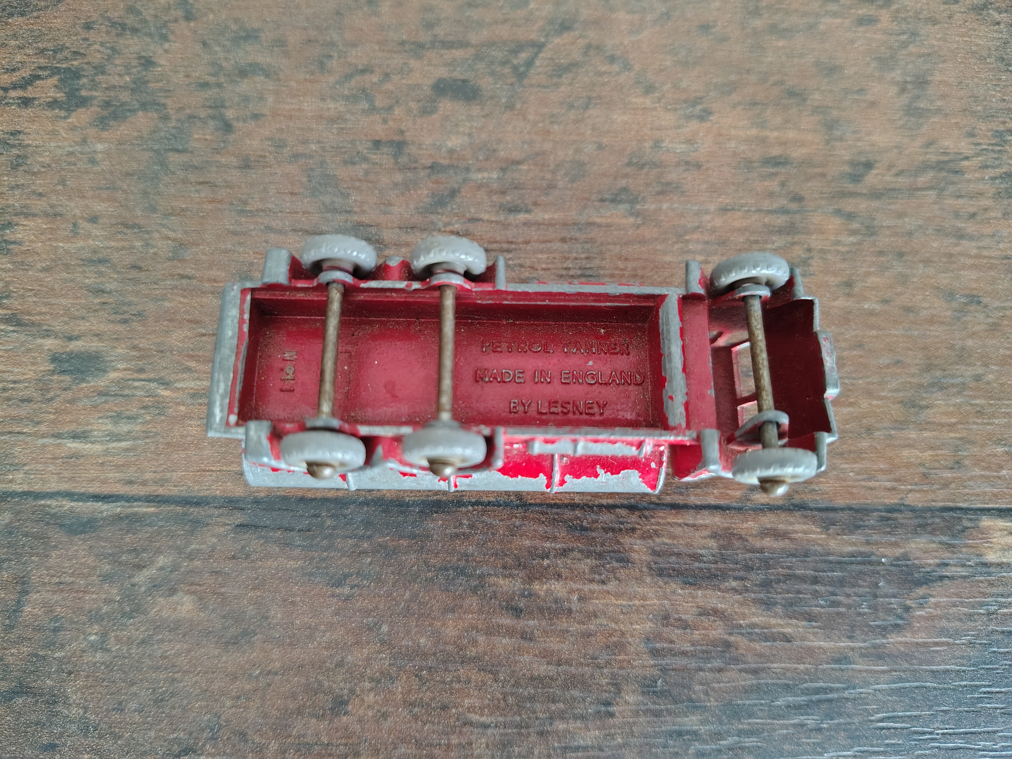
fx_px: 702
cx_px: 506
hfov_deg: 71.6
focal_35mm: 24
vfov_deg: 56.8
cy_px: 380
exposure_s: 1/50
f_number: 1.8
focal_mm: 5.56
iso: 1543
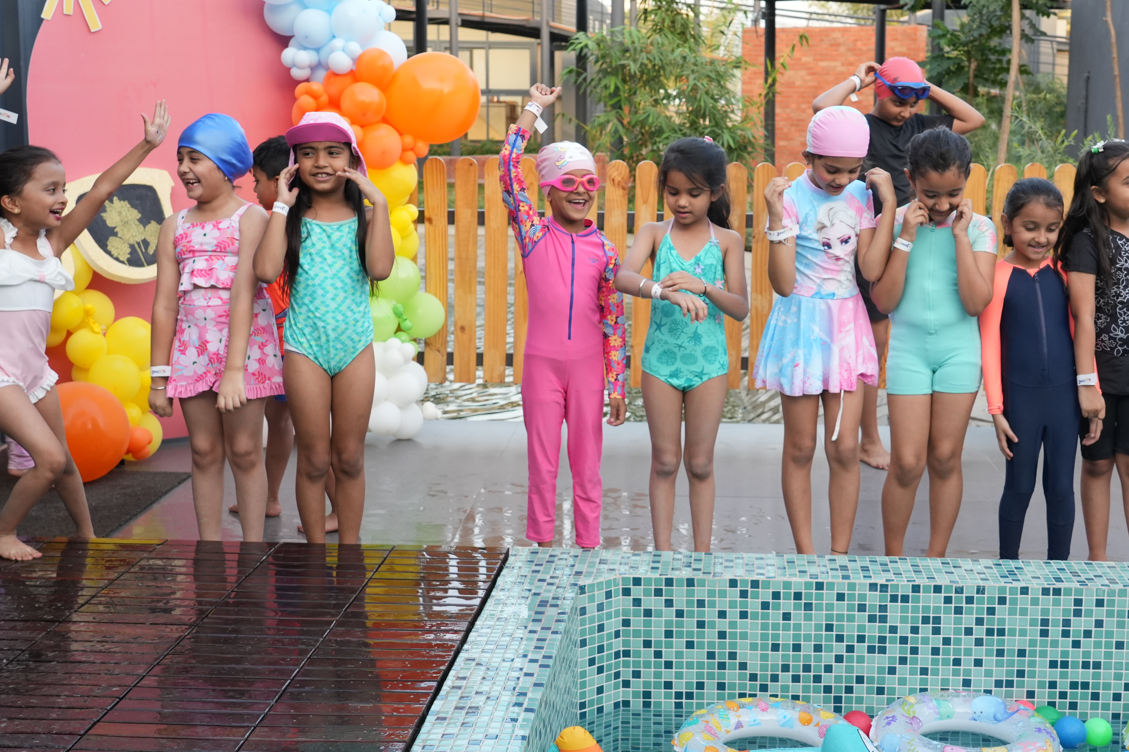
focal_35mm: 48
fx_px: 1505
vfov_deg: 28.0
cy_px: 299
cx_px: 672
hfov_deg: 40.9
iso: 1600
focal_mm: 35
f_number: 6.3
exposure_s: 1/320
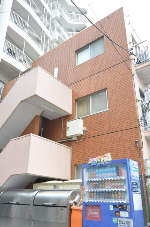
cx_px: 71
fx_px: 176
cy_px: 119
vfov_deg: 65.5
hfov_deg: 46.2
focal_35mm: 28
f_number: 3.8
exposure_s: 1/125
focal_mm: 12
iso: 250
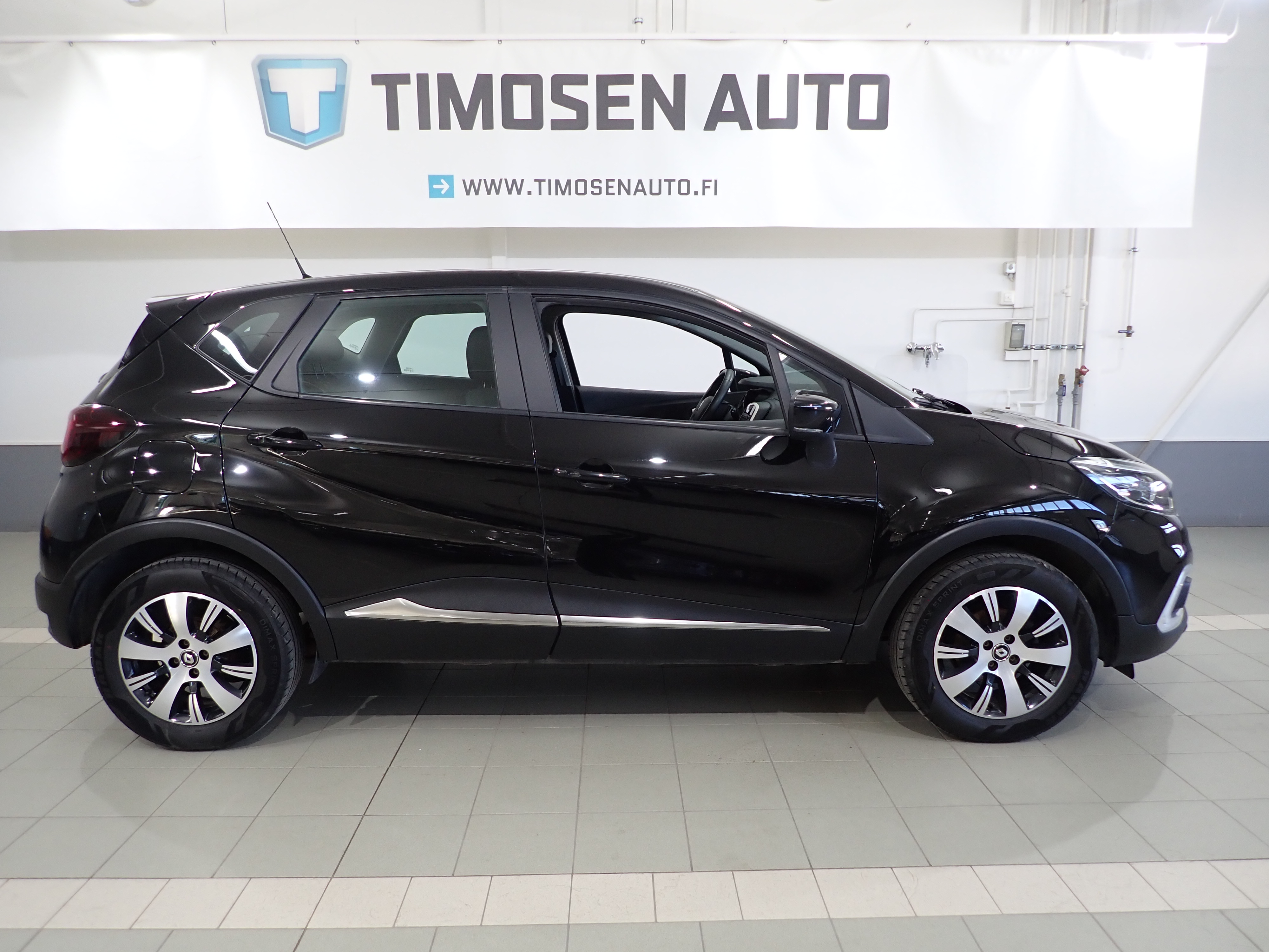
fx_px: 916
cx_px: 634
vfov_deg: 54.9
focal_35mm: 25
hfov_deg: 69.4
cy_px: 476
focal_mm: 4.5
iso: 160
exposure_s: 1/60
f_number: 2
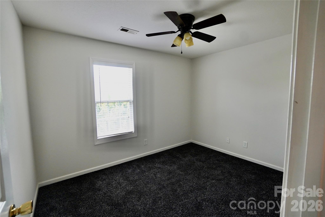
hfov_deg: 100.4
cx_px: 162
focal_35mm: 15
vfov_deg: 77.3
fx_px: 135
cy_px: 108
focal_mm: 10
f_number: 4
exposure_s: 1/160
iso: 800
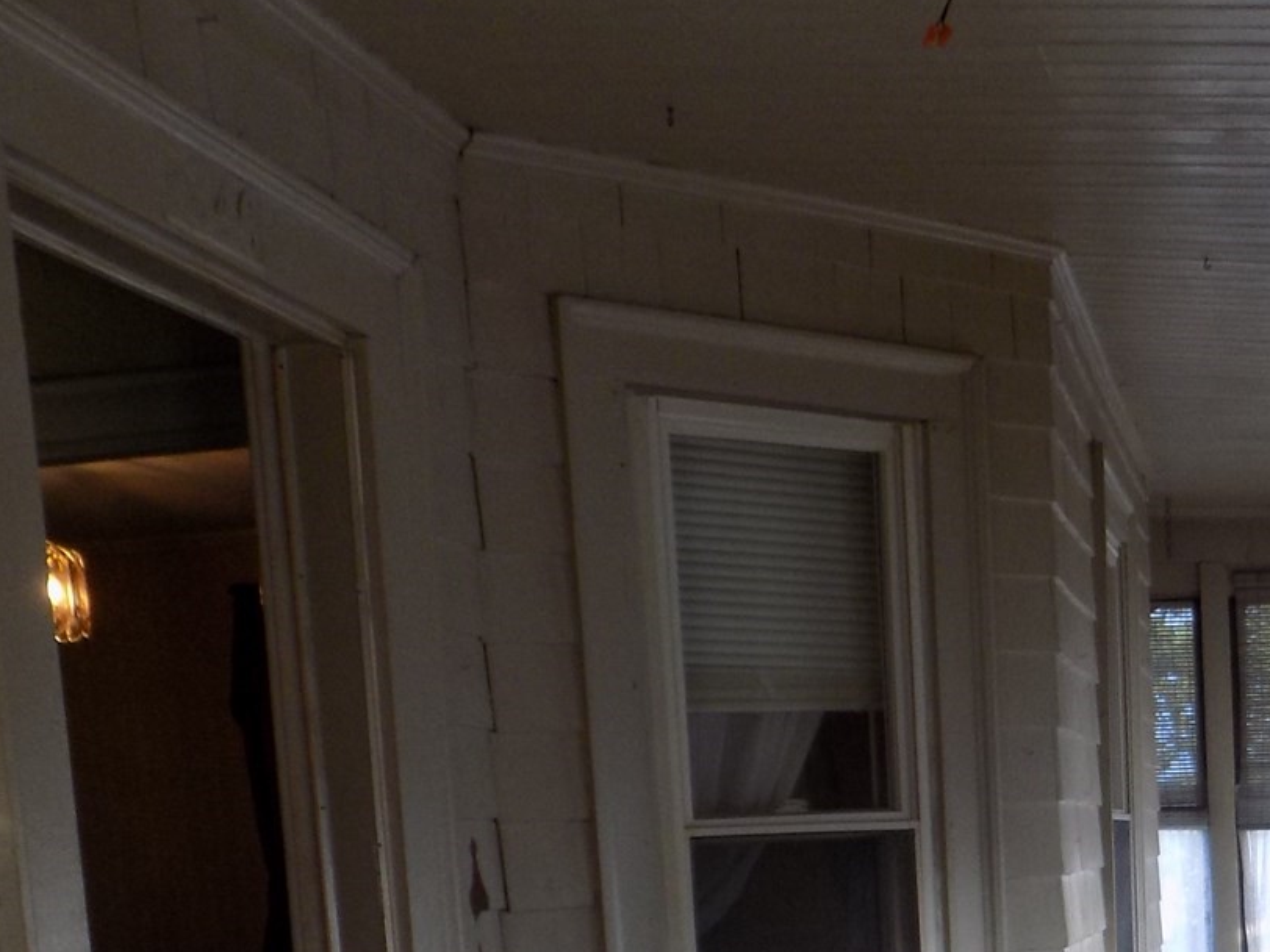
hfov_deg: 31.8
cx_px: 1121
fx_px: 2128
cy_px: 1143
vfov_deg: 23.1
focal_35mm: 58
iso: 100
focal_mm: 4
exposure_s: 1/30
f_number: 3.1
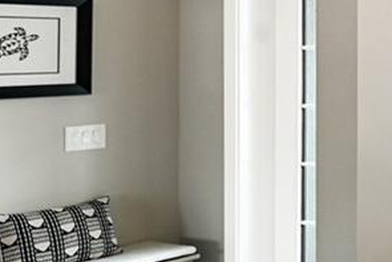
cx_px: 791
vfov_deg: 20.6
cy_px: 39
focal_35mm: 65
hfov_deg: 18.8
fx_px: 708
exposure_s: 1/8
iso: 800
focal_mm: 12
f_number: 8
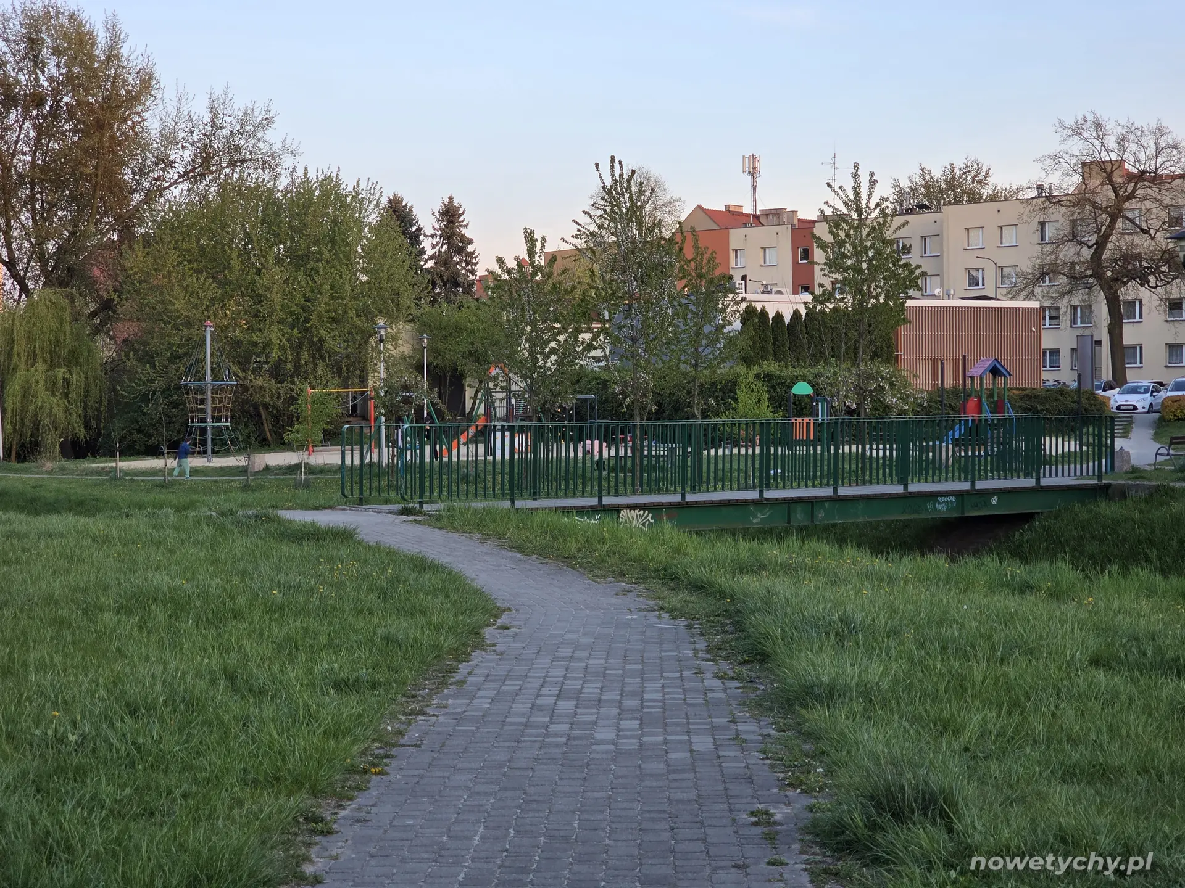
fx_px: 2362
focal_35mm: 69
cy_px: 444
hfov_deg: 28.2
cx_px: 592
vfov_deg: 21.3
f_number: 2.4
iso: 80
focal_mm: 7.9
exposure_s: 1/100
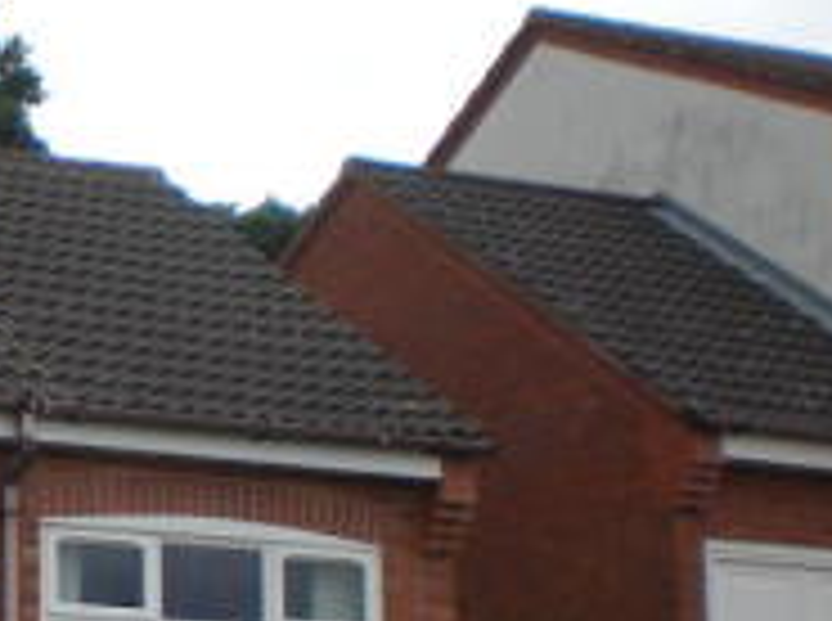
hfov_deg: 15.4
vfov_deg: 12.3
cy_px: 497
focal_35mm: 120
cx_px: -331
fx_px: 2879
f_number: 4.6
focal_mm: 6.3
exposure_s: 1/264
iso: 64
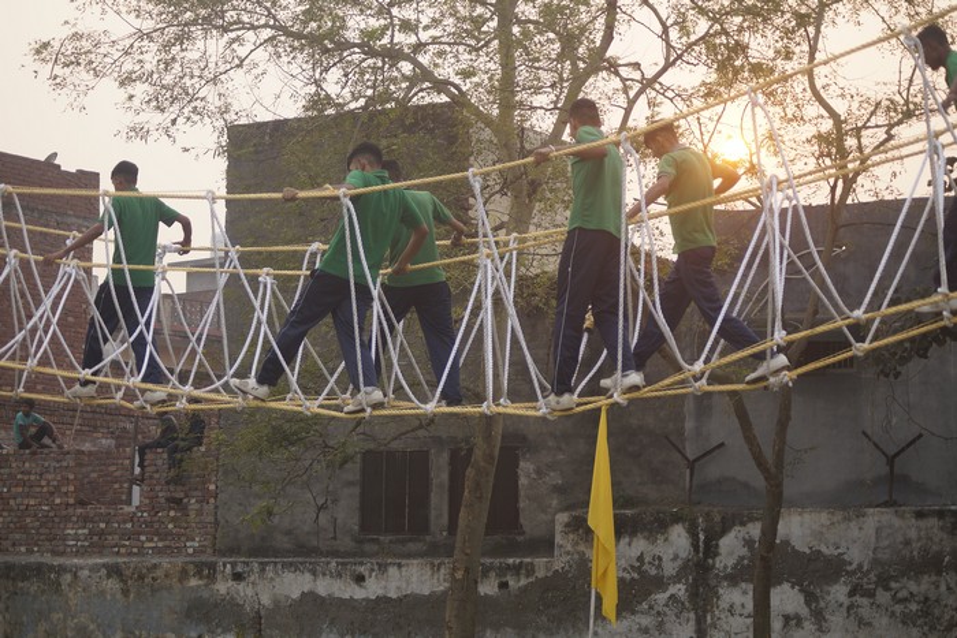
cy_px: 319
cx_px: 478
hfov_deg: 24.6
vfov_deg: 16.6
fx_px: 2193
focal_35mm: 82
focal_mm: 55
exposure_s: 1/125
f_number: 4.5
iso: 100
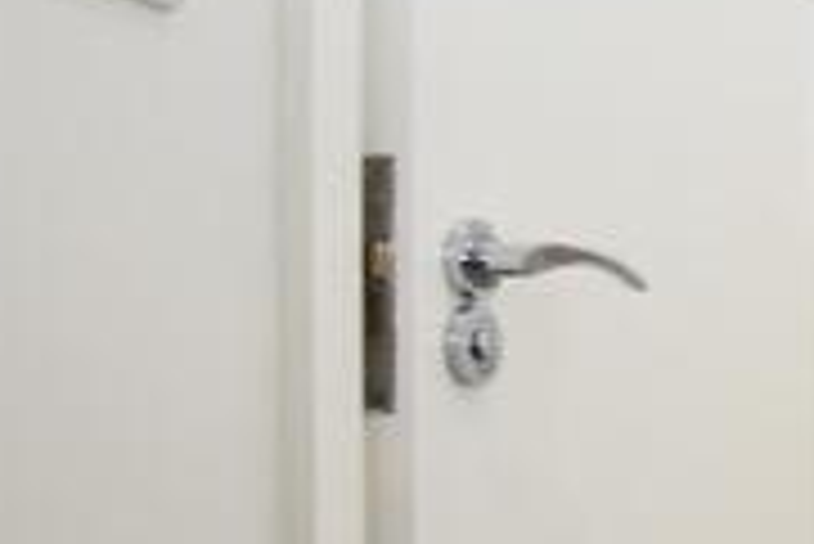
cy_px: 463
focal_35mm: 53
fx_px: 1199
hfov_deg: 26.6
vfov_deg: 25.0
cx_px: 1228
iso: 800
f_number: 5
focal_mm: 10
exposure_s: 1/100
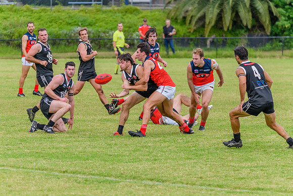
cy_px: 103
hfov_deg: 6.6
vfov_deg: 4.4
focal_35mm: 310
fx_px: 2527
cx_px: 139
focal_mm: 250
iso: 1250
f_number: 5.6
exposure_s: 1/2000
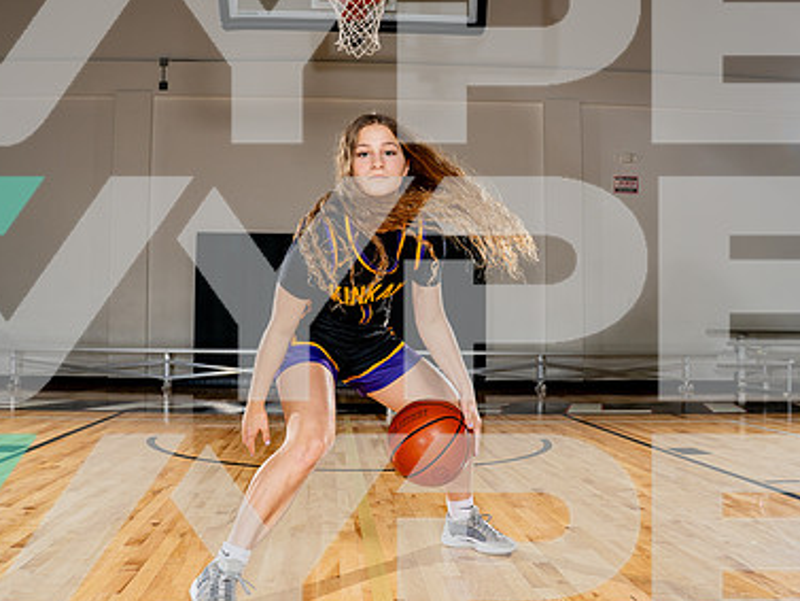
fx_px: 855
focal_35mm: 37
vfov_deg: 38.7
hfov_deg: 50.1
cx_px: 363
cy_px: 290
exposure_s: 1/250
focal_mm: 25
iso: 200
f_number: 5.6
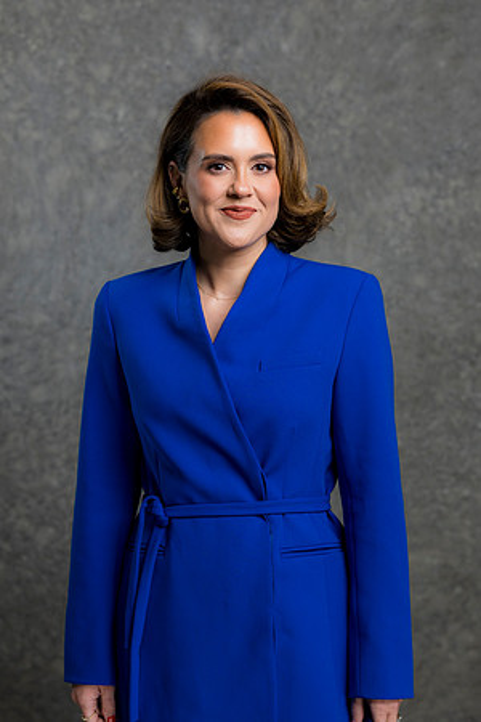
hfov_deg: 16.1
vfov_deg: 23.9
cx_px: 240
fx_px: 1703
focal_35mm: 85
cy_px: 361
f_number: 5
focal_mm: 85
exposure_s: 1/200
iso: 125
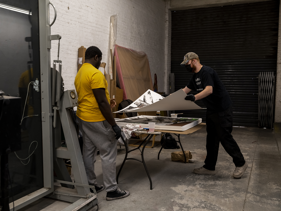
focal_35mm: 35
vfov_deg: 40.7
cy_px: 106
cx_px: 140
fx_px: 284
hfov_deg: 52.6
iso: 1600
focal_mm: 45
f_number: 5
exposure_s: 1/200
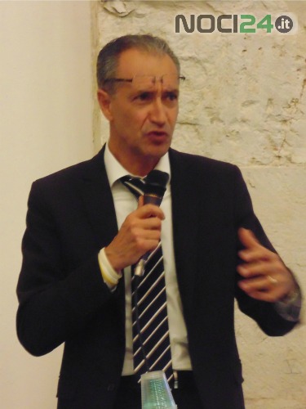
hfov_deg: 6.3
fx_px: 2782
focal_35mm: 236
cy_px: 204
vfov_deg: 8.4
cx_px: 153
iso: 800
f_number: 5.6
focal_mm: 42.3
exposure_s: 1/15
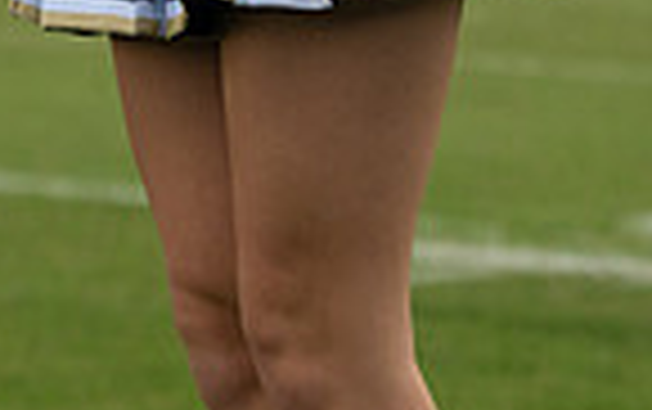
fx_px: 5657
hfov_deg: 6.6
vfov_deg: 4.1
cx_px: 108
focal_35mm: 318
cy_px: -532
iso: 800
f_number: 3.5
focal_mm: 67
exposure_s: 1/800
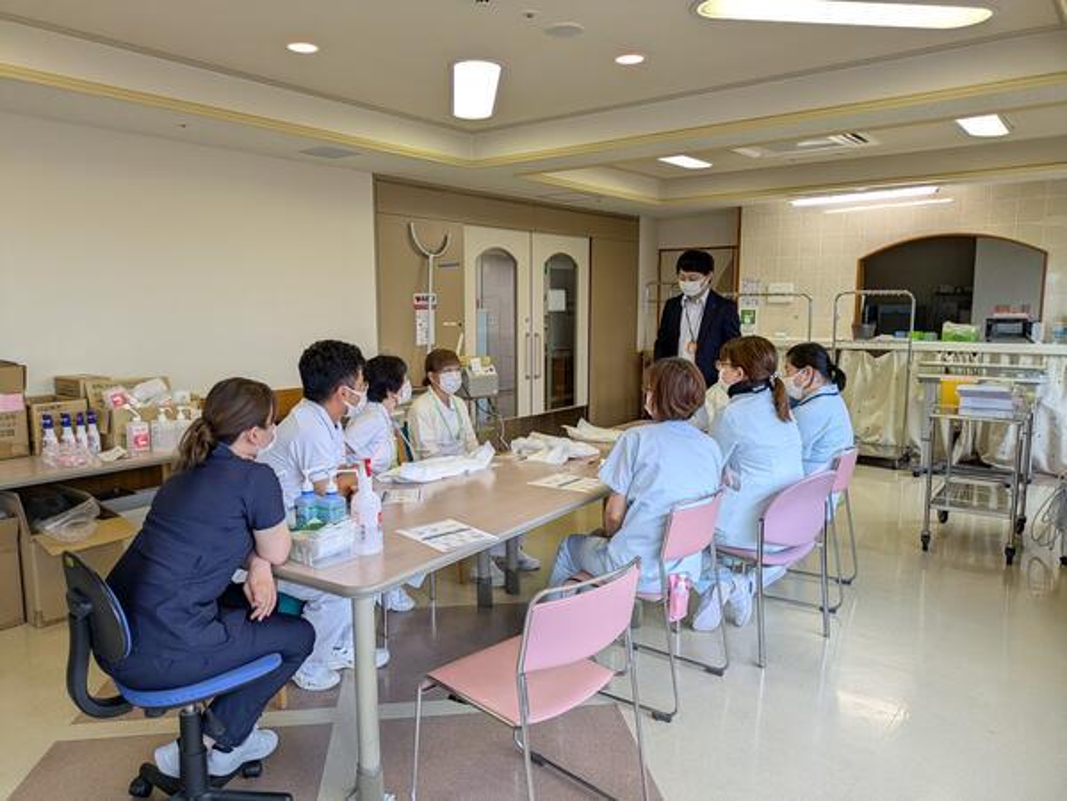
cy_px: 400
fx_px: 771
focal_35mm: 25
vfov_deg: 54.9
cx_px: 534
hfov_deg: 69.4
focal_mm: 5.43
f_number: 1.89
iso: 88
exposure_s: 1/100
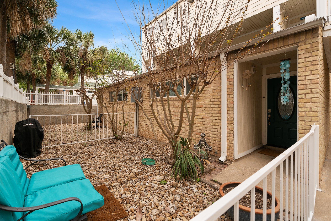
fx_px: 147
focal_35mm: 16
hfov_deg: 96.7
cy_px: 110
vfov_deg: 73.8
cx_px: 166
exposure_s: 1/160
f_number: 8
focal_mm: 16
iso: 320
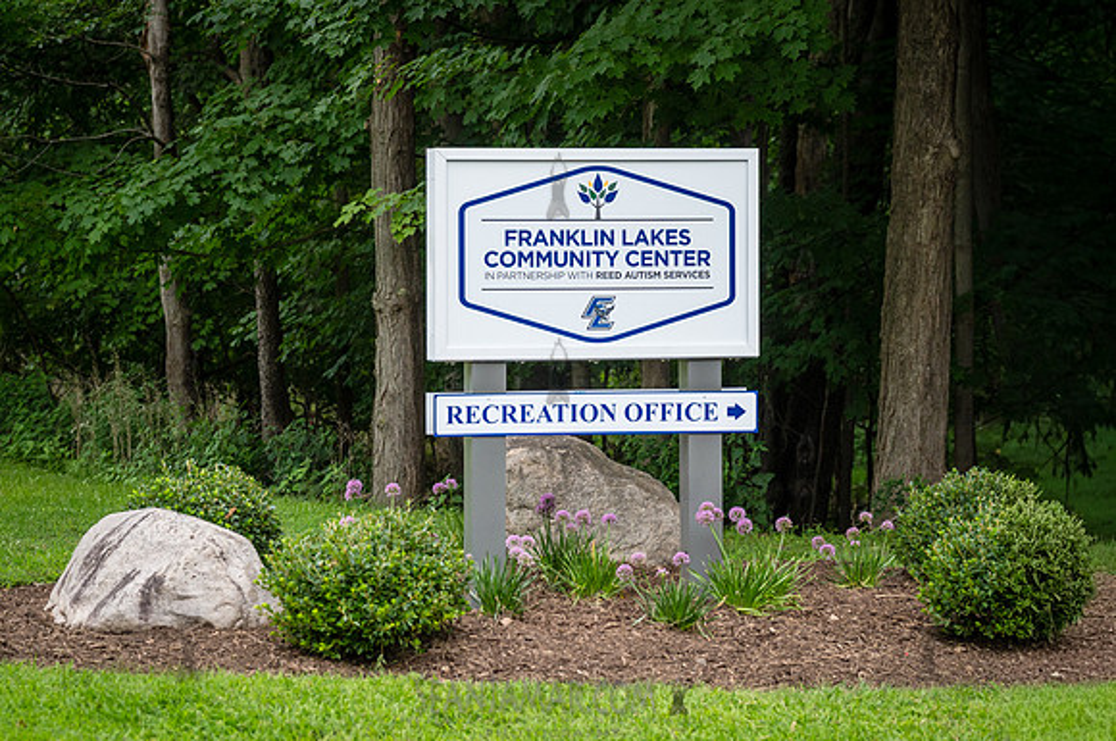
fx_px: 2984
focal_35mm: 96
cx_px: 470
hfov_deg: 21.2
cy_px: 320
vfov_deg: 14.1
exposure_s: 1/1600
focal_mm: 83
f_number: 4
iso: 800
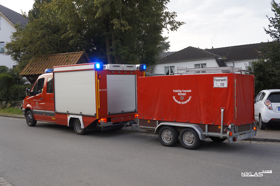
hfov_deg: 49.6
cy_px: 93
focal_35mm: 39
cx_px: 140
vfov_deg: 34.2
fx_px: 303
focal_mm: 26
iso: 100
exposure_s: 1/200
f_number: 4.5
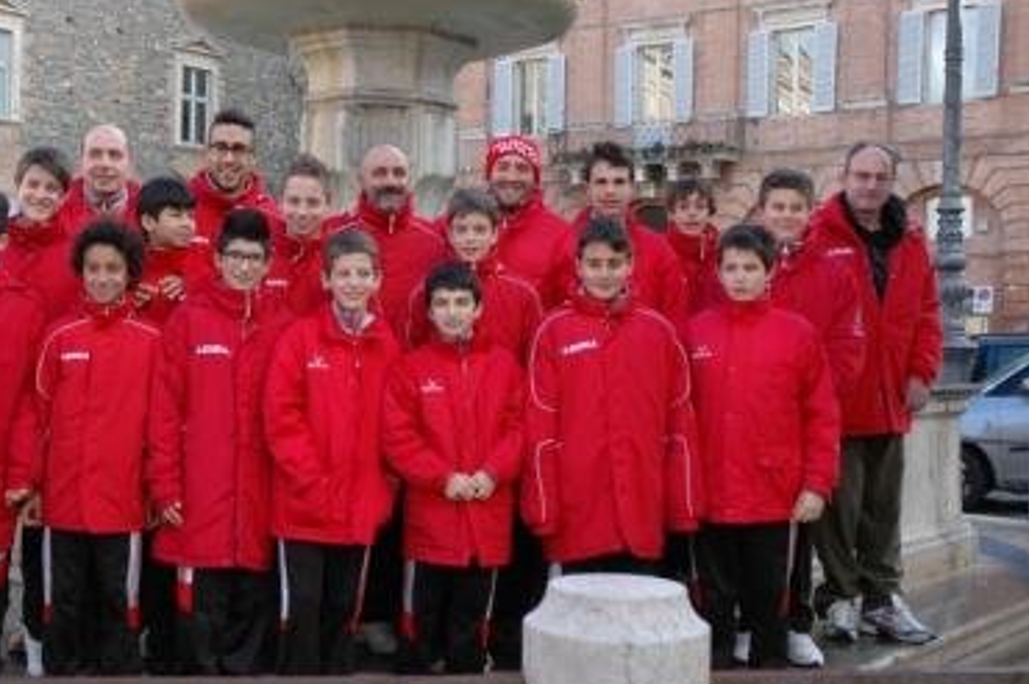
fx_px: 1502
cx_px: 409
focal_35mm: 53
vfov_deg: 25.7
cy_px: 336
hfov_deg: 37.7
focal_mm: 29
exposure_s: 1/125
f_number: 5.6
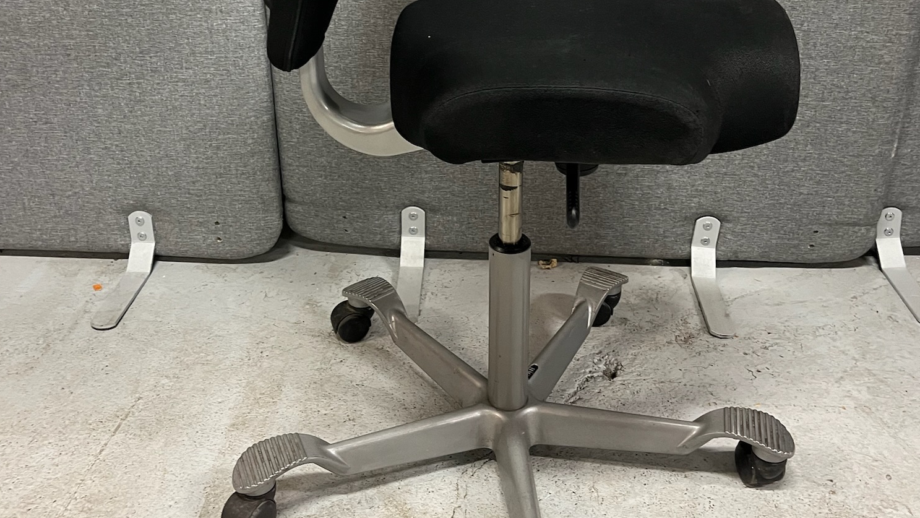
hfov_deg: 51.6
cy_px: 118
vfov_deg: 29.9
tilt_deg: -23.0
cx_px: 466
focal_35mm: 39
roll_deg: -0.1
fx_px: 952
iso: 250
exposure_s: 1/50
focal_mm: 5.1
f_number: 1.6
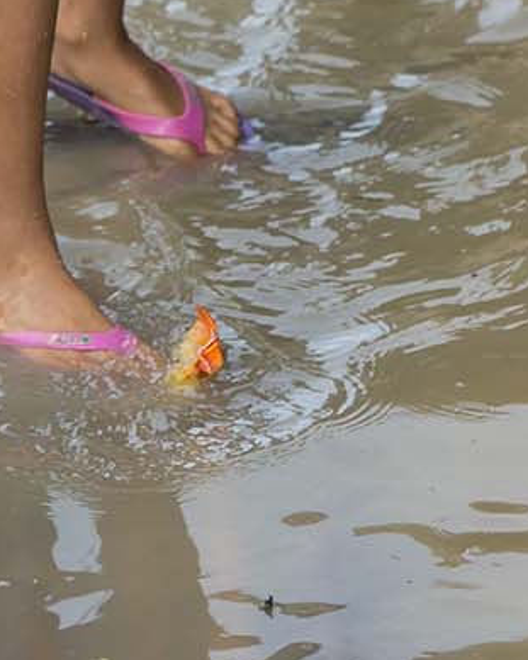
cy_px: -441
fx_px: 7875
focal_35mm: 403
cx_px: 102
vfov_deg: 4.8
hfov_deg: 3.8
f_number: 6.3
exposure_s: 1/1000
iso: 800
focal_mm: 116
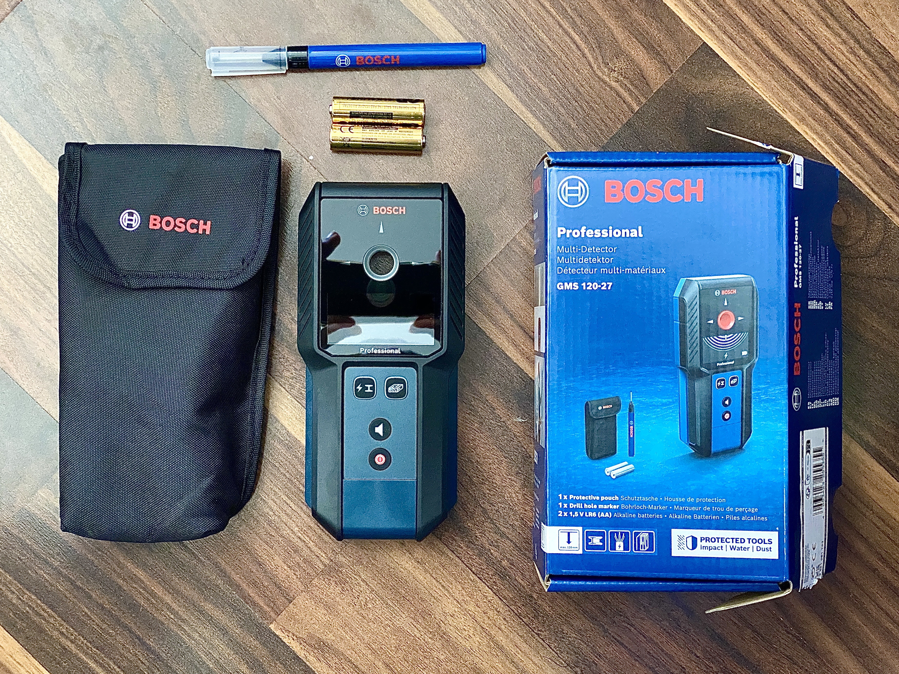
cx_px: 450
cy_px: 337
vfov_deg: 28.0
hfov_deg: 36.8
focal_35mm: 52
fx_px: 1350
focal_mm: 6
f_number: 2
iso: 800
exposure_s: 1/40
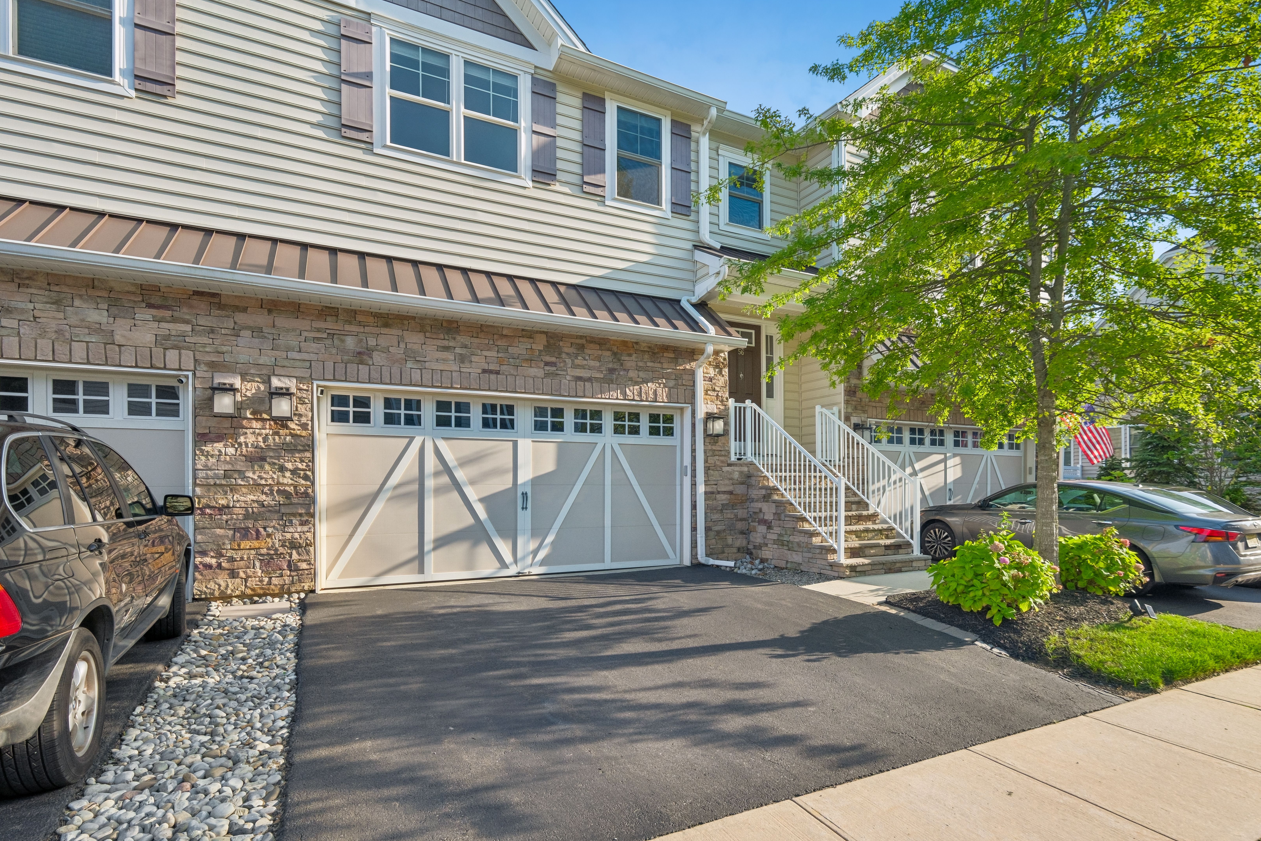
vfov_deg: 67.1
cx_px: 693
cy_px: 477
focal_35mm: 18
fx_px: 630
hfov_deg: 89.7
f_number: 4
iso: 250
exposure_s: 1/680
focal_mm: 9.7
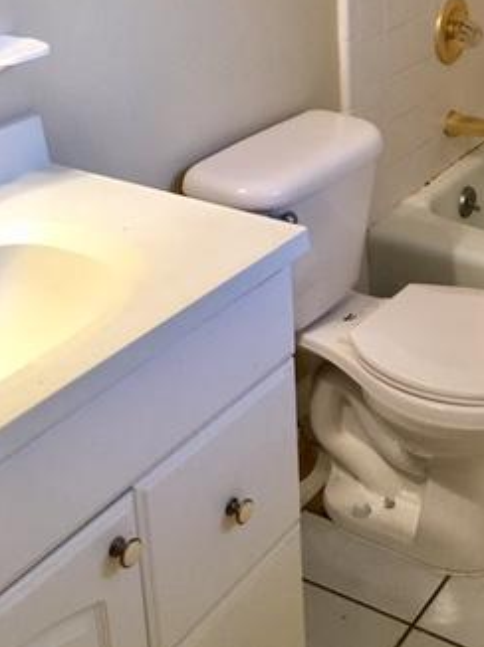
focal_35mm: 57
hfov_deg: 24.8
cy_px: 137
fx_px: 1064
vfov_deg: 32.9
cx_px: 440
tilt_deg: -19.5
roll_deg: -0.6
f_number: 2.2
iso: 50
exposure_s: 1/15
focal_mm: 4.15
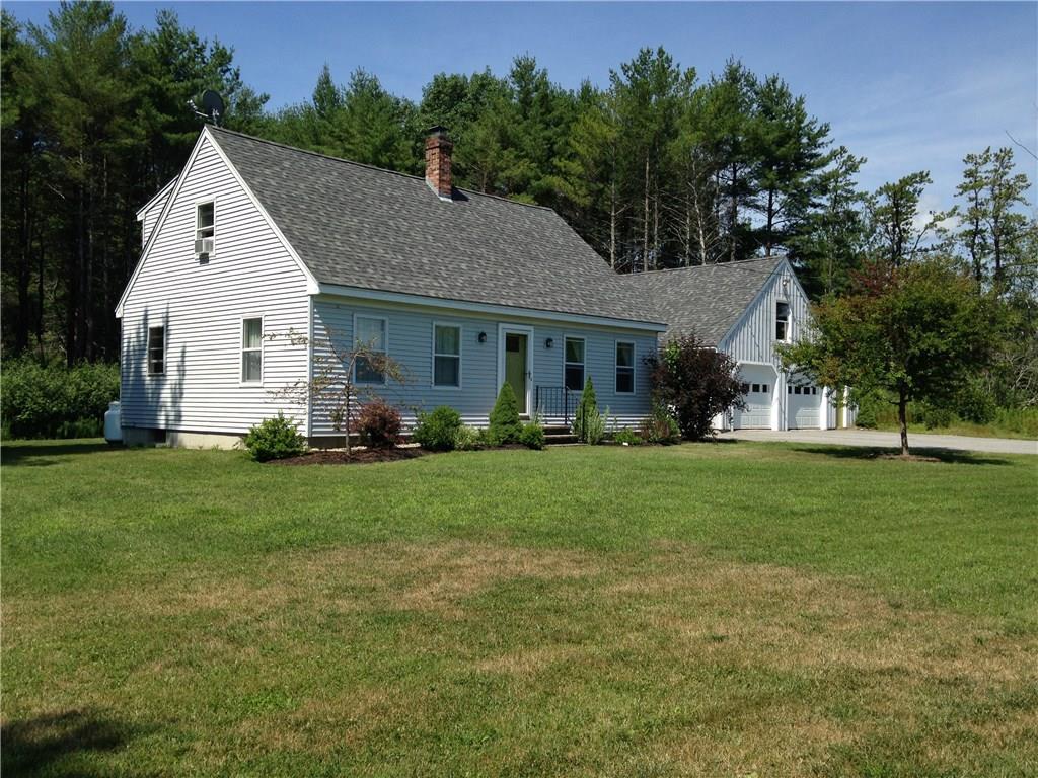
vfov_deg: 42.9
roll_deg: -0.4
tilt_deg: -0.9
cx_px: 519
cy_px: 389
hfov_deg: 55.4
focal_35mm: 33
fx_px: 990
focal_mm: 4.12
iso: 50
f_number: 2.4
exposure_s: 1/1466
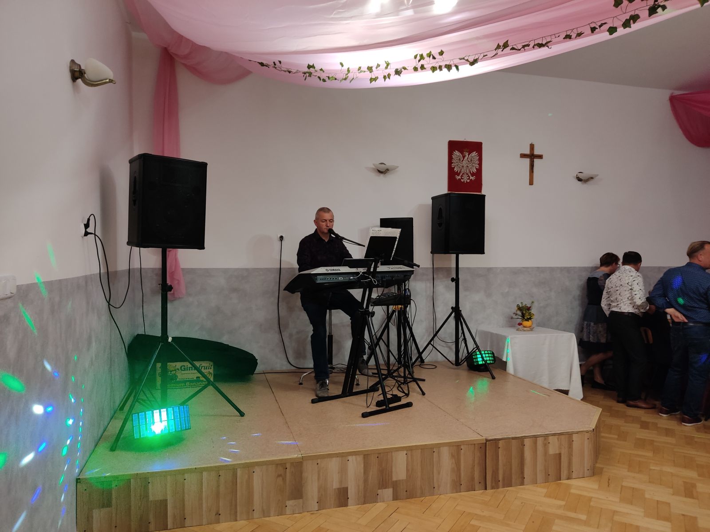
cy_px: 266
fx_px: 513
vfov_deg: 54.9
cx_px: 355
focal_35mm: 25
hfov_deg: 69.4
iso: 253
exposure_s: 1/33
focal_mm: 4.71
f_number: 1.79
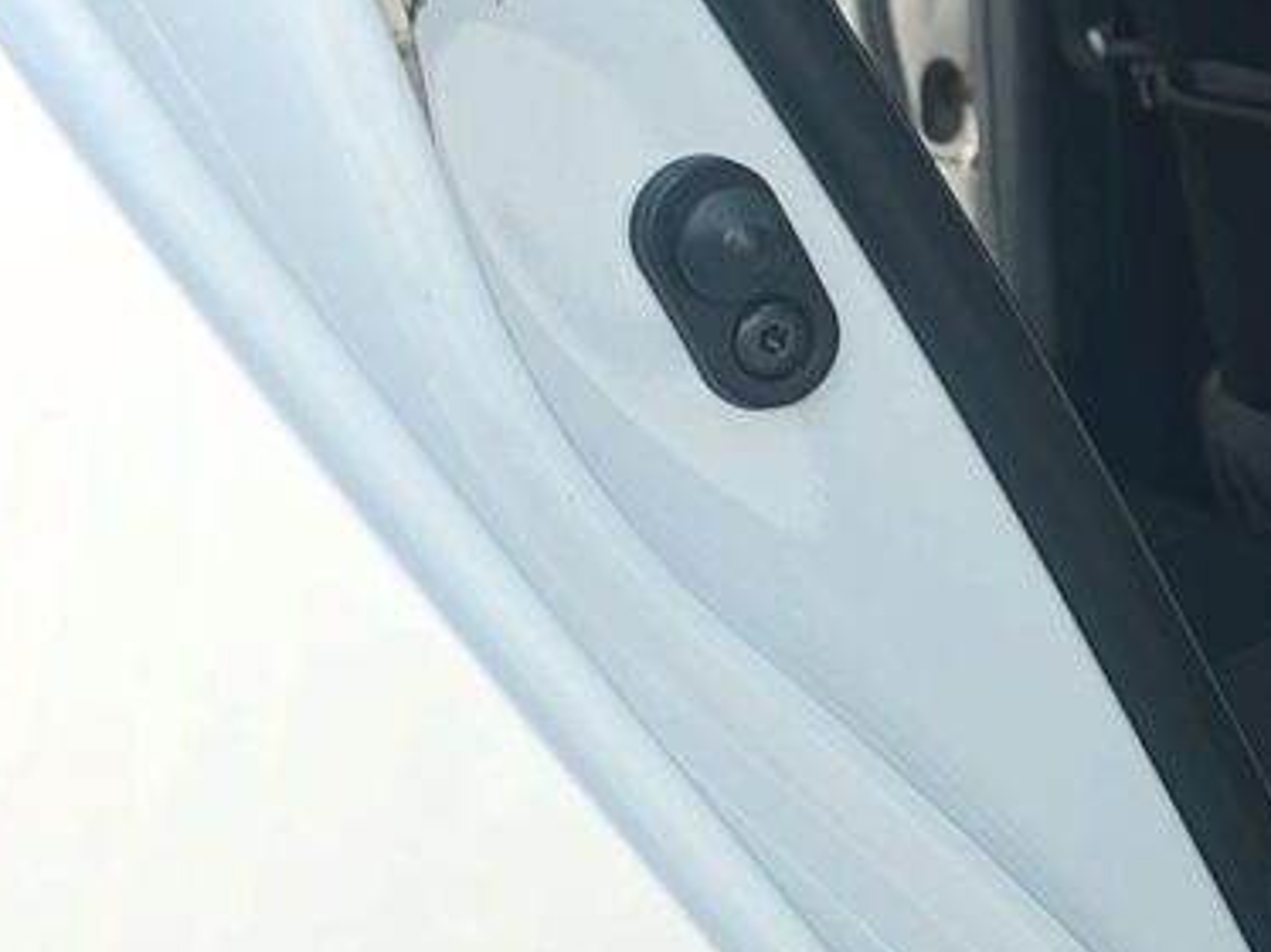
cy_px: 207
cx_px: 1645
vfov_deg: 23.0
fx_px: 2312
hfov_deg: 26.2
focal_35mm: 63
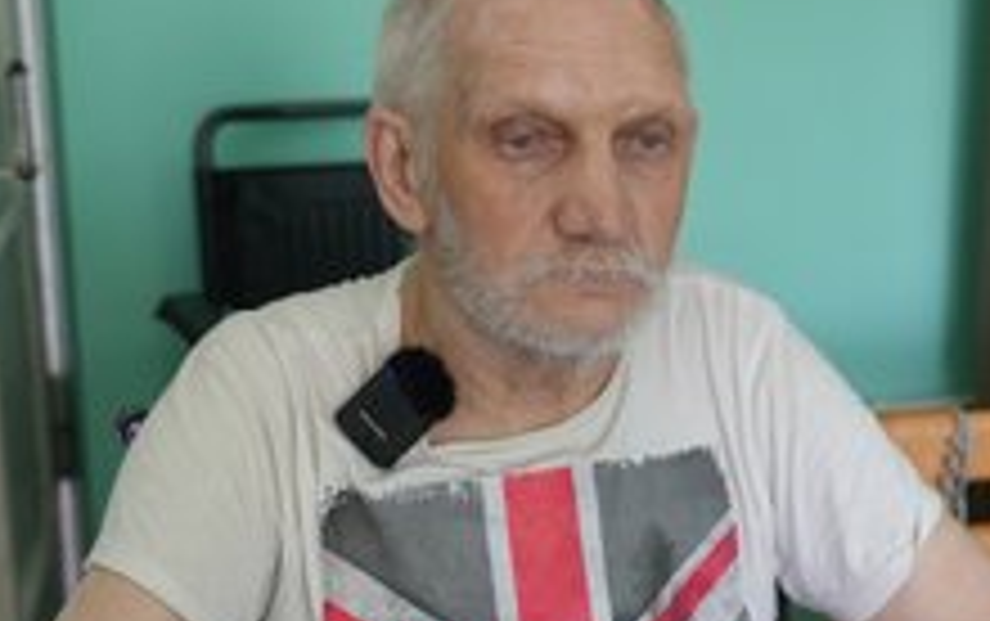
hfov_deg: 27.7
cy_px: 421
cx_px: 634
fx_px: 1999
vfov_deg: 17.6
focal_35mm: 74
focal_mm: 40
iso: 1600
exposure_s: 1/160
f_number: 4
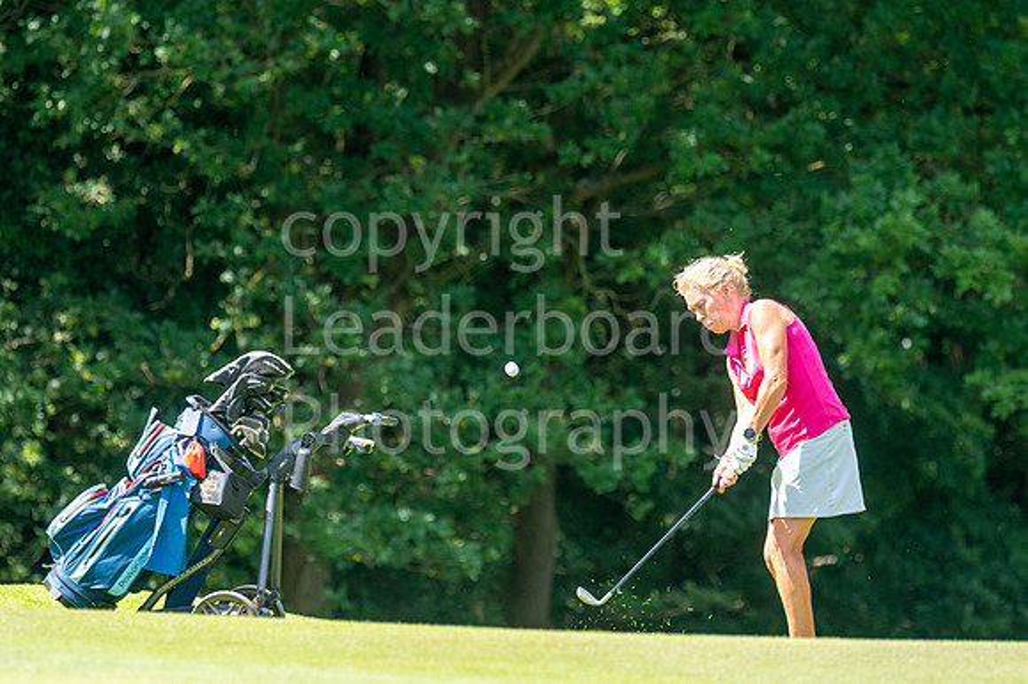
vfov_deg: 3.1
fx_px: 12842
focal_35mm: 450
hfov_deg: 4.6
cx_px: 514
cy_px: 342
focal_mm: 300
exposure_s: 1/640
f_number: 5
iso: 320
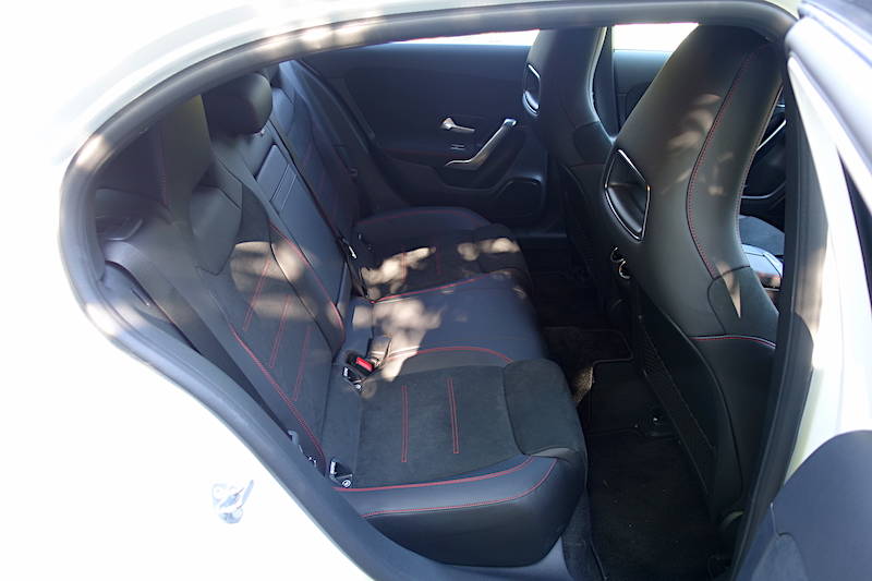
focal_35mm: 24
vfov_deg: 53.1
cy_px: 290
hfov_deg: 73.8
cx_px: 436
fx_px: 581
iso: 125
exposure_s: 1/30
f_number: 2.2
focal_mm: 8.8
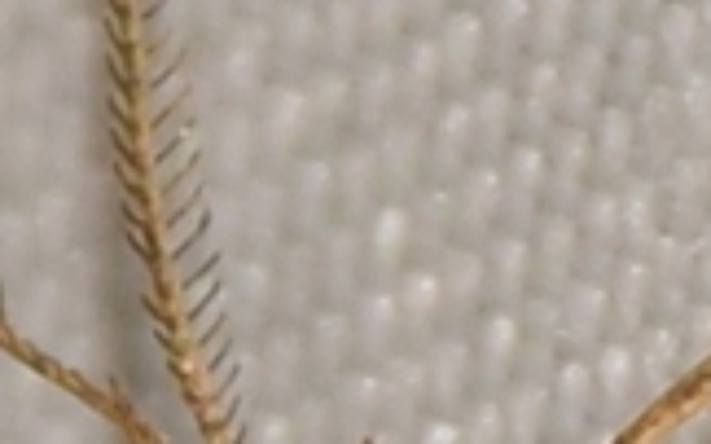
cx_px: 191
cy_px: 1297
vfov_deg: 1.0
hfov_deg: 1.7
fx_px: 24476
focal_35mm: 1264
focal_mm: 140
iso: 125
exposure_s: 1/160
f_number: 10
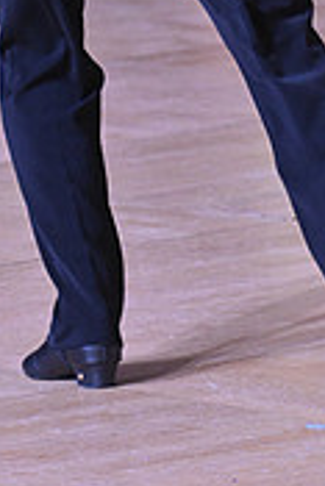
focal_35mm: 481
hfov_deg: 2.9
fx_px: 6500
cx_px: 354
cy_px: -233
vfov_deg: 4.3
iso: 2000
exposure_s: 1/320
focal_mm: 145
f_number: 6.3
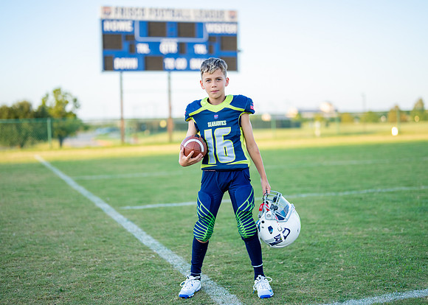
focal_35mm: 58
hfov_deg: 33.8
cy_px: 149
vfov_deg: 24.5
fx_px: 704
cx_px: 222
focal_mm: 50
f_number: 1.2
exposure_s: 1/2500
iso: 160
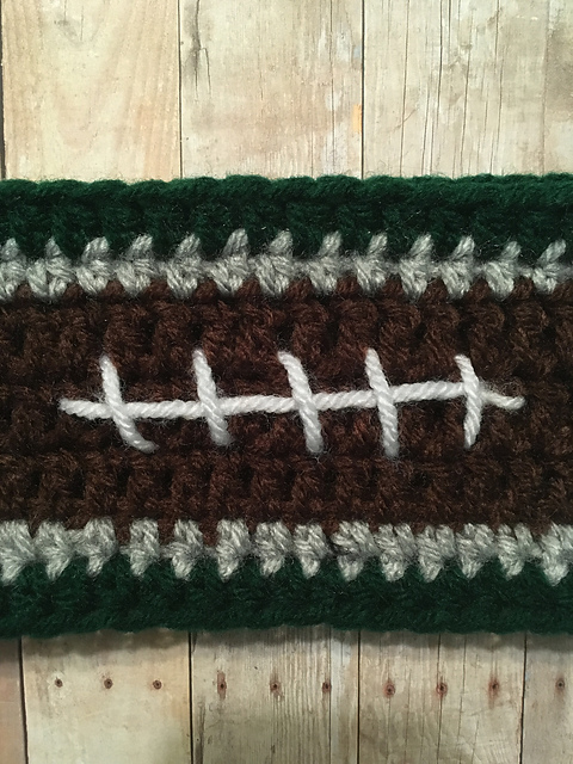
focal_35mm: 29
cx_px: 286
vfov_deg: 61.7
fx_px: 640
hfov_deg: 48.2
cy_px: 382
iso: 250
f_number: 2.2
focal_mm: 4.15
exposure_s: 1/15
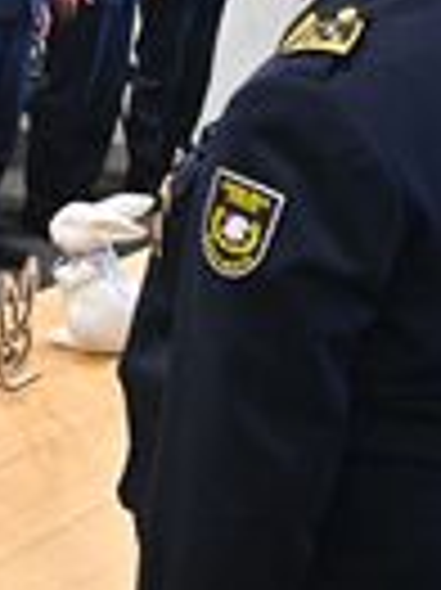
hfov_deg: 11.1
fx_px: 1974
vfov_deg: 16.4
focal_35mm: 116
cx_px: -554
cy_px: -77
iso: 5000
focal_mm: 35
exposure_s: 1/100
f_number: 5.6
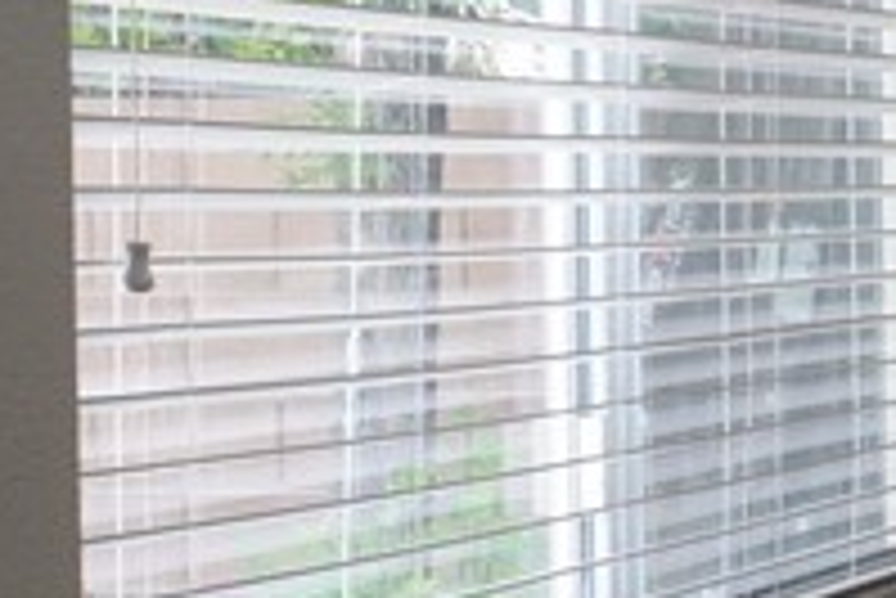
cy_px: 238
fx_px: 3263
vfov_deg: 10.5
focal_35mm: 131
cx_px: 1884
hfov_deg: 13.2
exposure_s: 1/30
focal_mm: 16
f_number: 7.1
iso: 640
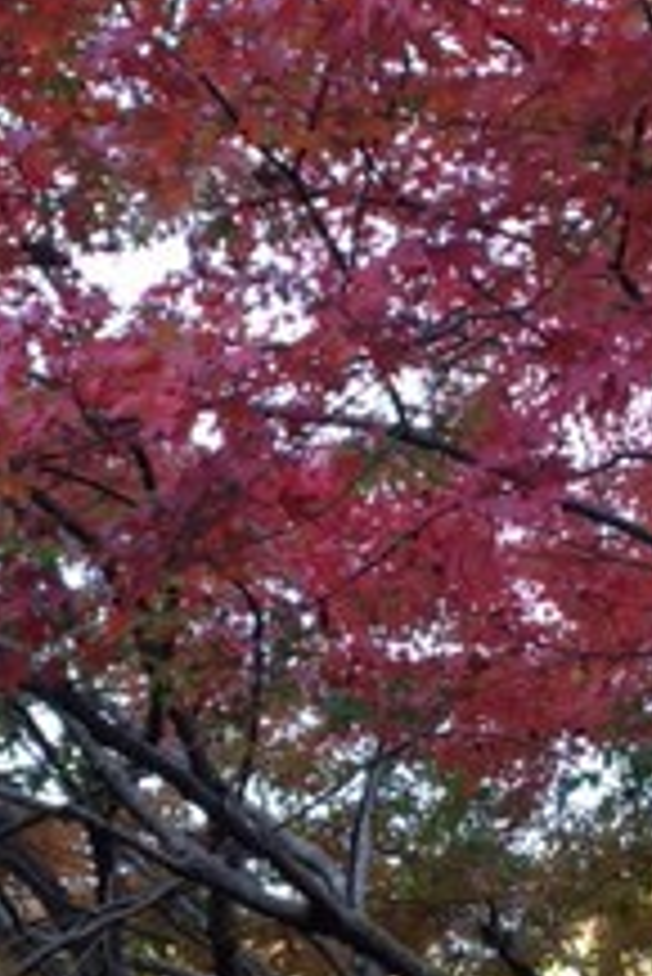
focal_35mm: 89
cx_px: 571
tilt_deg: +28.1
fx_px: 2414
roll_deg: +3.2
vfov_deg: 22.8
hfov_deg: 15.2
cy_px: 436
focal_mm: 4.15
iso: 25
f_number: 2.2
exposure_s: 1/40
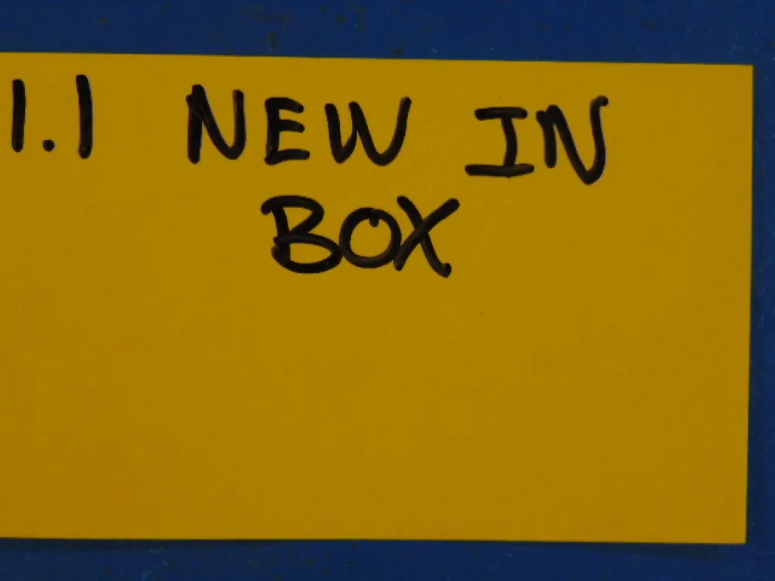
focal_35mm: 71
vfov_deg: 20.7
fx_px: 1590
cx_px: 388
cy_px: 290
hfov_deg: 27.4
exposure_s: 1/160
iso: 80
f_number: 3.7
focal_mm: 12.8
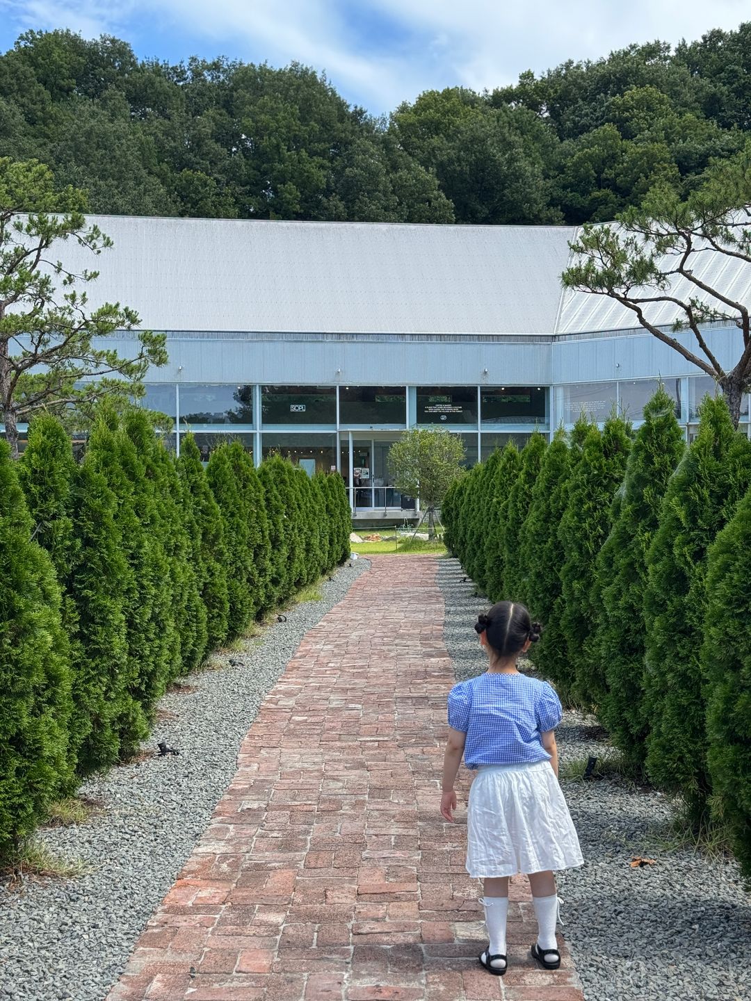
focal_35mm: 48
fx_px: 1388
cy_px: 500
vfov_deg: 39.7
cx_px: 376
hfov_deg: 30.3
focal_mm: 6.76
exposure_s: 1/1560
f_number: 1.78
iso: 64
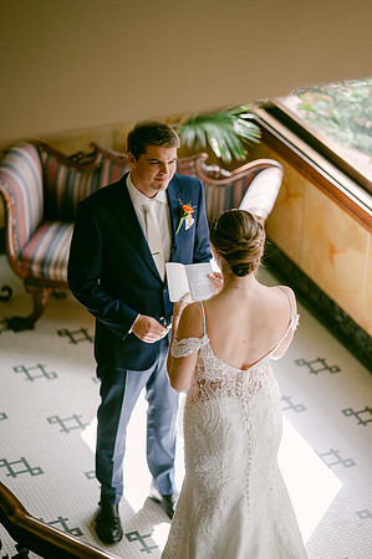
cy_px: 280
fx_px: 1631
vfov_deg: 19.5
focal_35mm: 105
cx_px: 186
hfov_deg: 13.0
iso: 400
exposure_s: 1/1600
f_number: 1.4
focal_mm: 105
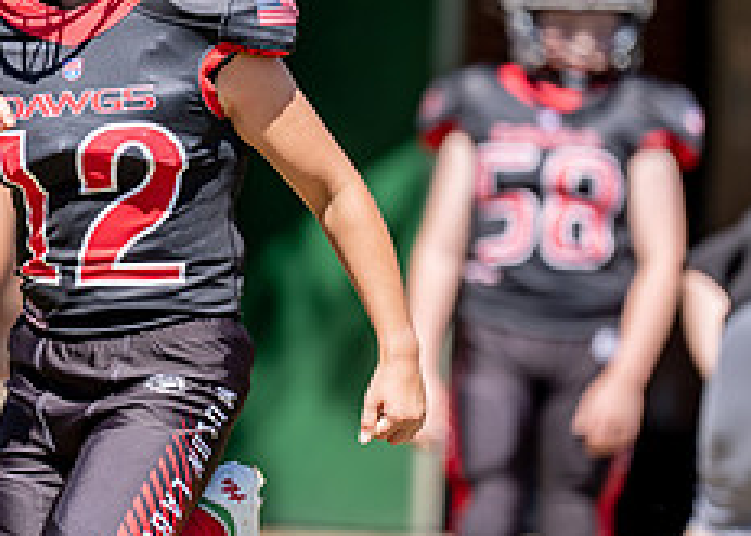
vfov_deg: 2.6
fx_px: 11603
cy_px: 298
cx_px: 182
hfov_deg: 3.7
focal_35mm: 544
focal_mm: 200
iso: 100
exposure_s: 1/1600
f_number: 2.8
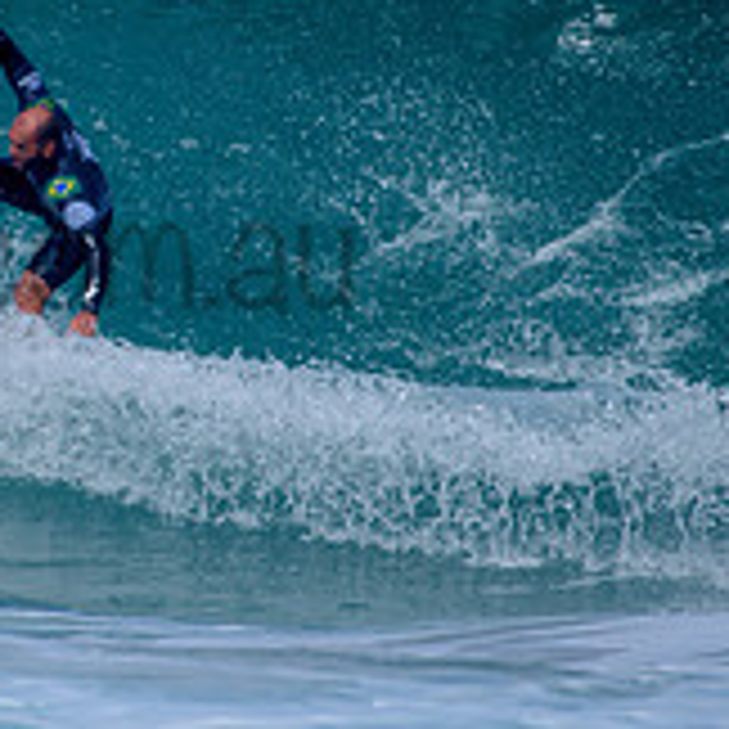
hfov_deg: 1.1
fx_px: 39504
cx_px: -52
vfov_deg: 1.1
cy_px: 159
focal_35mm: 1658
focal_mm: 500
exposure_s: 1/2000
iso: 140
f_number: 5.6
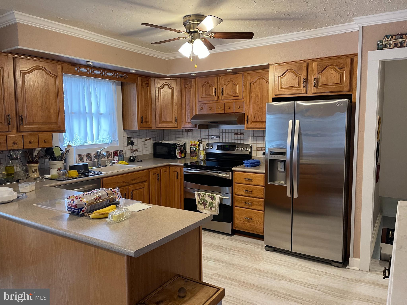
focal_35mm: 26
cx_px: 204
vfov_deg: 53.1
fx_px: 306
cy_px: 152
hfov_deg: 67.3
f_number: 1.6
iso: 160
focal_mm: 5.1
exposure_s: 1/60
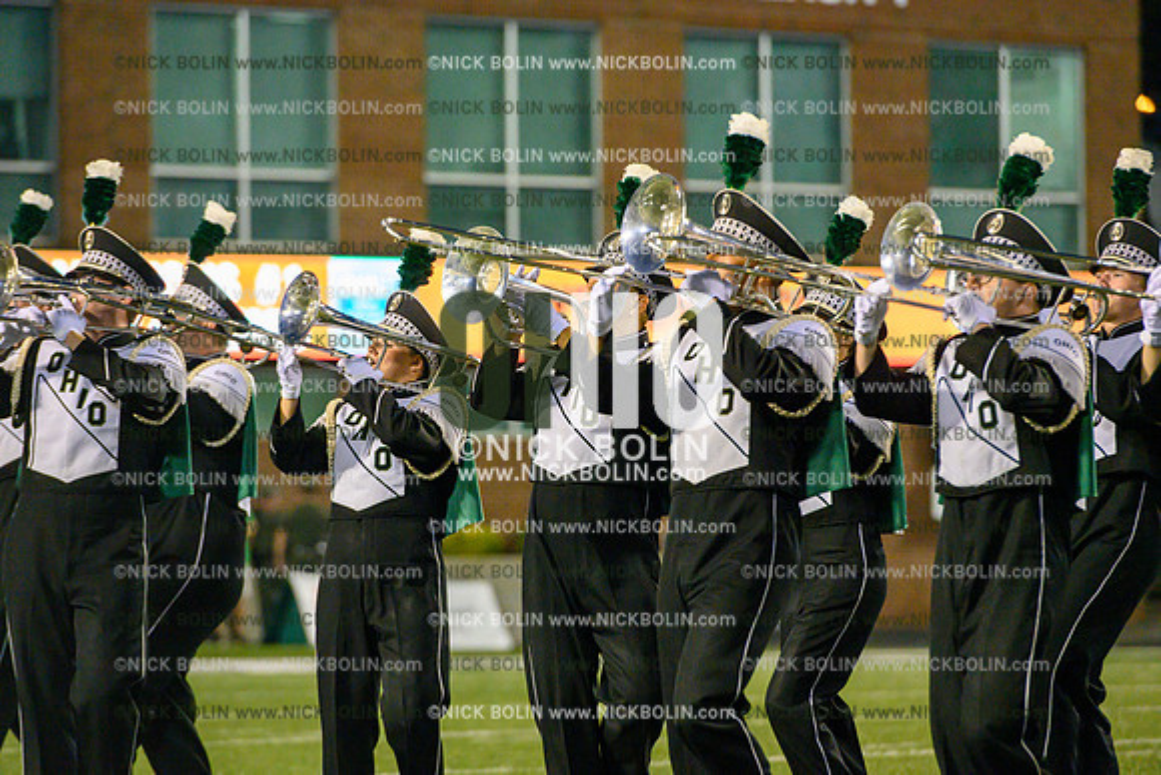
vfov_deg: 6.9
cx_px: 580
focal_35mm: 200
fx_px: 6451
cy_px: 388
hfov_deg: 10.3
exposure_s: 1/1000
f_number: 4
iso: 10000
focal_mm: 200
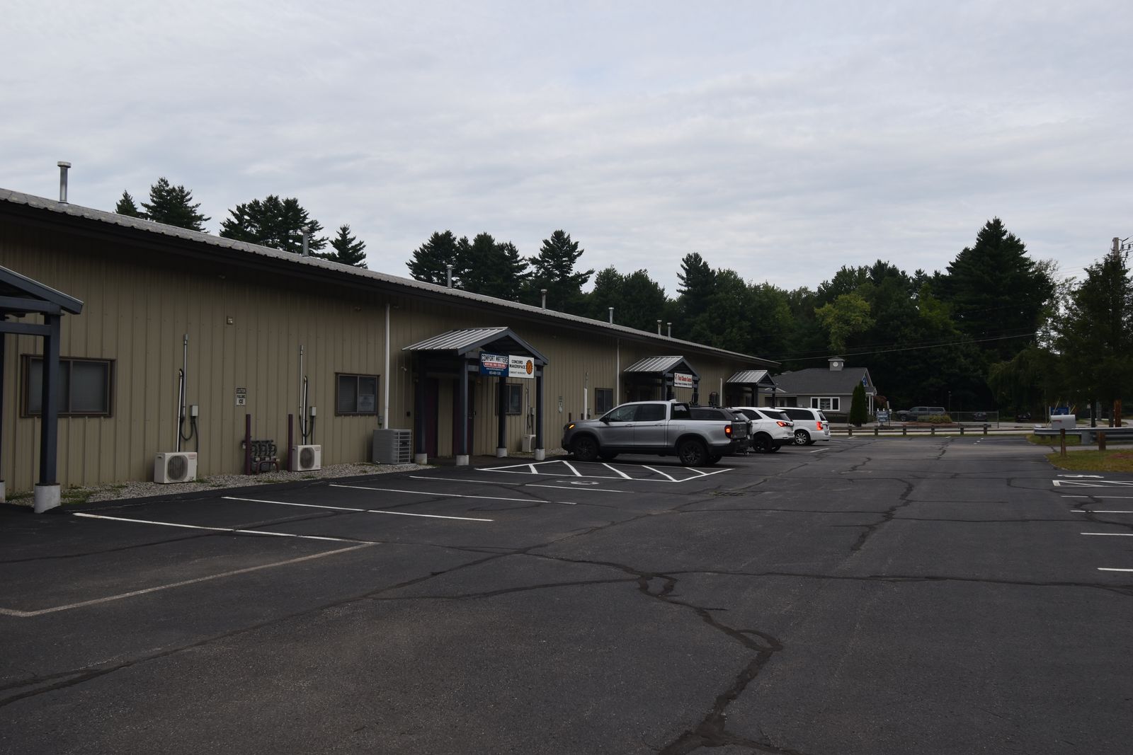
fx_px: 944
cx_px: 566
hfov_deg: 61.9
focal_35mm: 30
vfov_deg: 43.6
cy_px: 378
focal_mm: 20
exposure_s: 1/200
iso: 100
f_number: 8
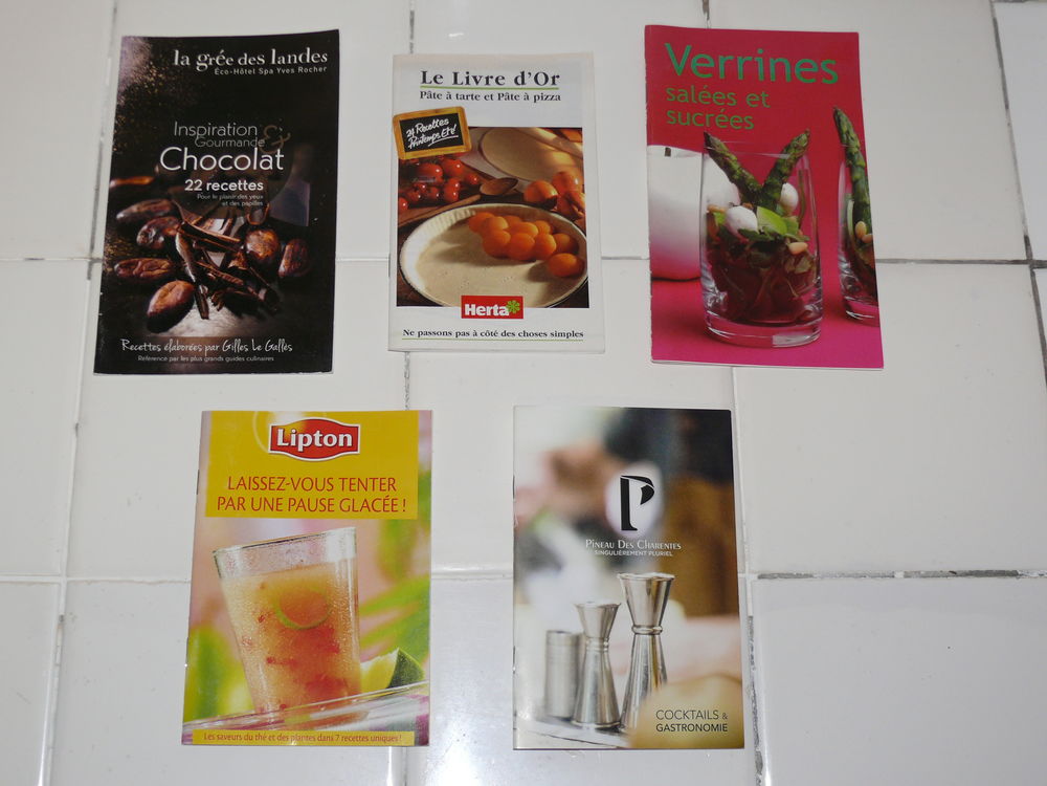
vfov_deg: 30.9
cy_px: 393
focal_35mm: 47
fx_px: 1422
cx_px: 524
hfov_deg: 40.4
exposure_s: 1/30
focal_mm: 9.1
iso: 100
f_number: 2.8
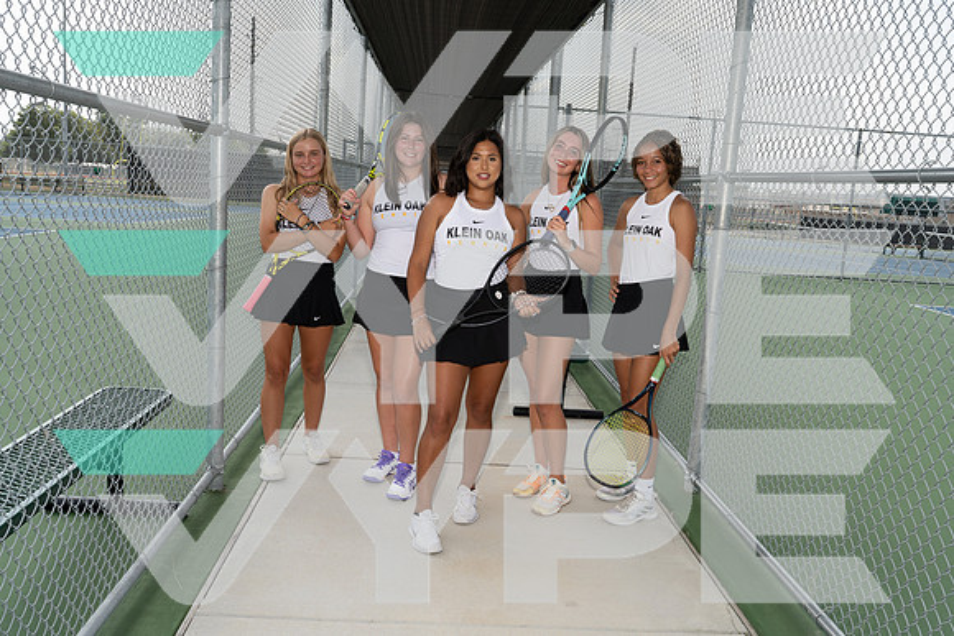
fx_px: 822
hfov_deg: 60.3
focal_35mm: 31
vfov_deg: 42.3
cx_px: 477
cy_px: 318
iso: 160
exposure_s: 1/250
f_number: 8
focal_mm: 31
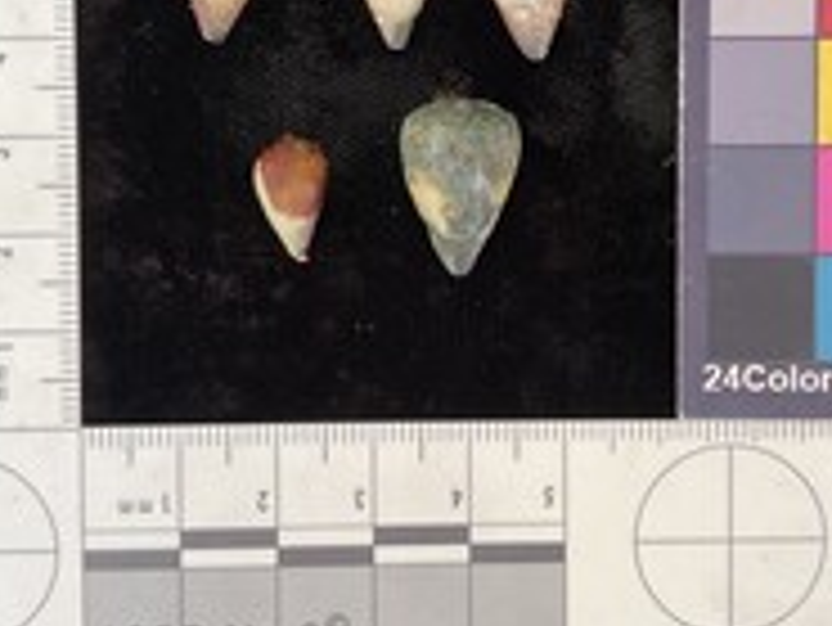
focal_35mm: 55
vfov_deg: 26.2
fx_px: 1323
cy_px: 146
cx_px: 477
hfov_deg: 34.9
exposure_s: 1/120
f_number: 1.8
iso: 50
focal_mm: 3
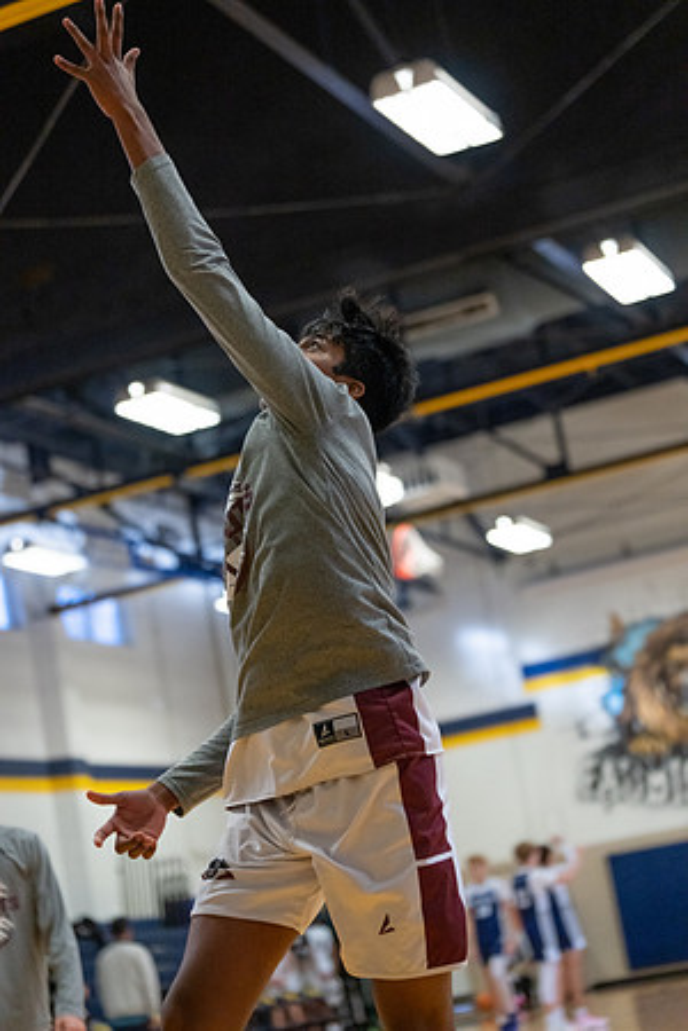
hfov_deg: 19.5
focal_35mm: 70
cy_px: 516
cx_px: 344
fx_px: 2007
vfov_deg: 28.8
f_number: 2.8
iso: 5000
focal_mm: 70
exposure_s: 1/1000
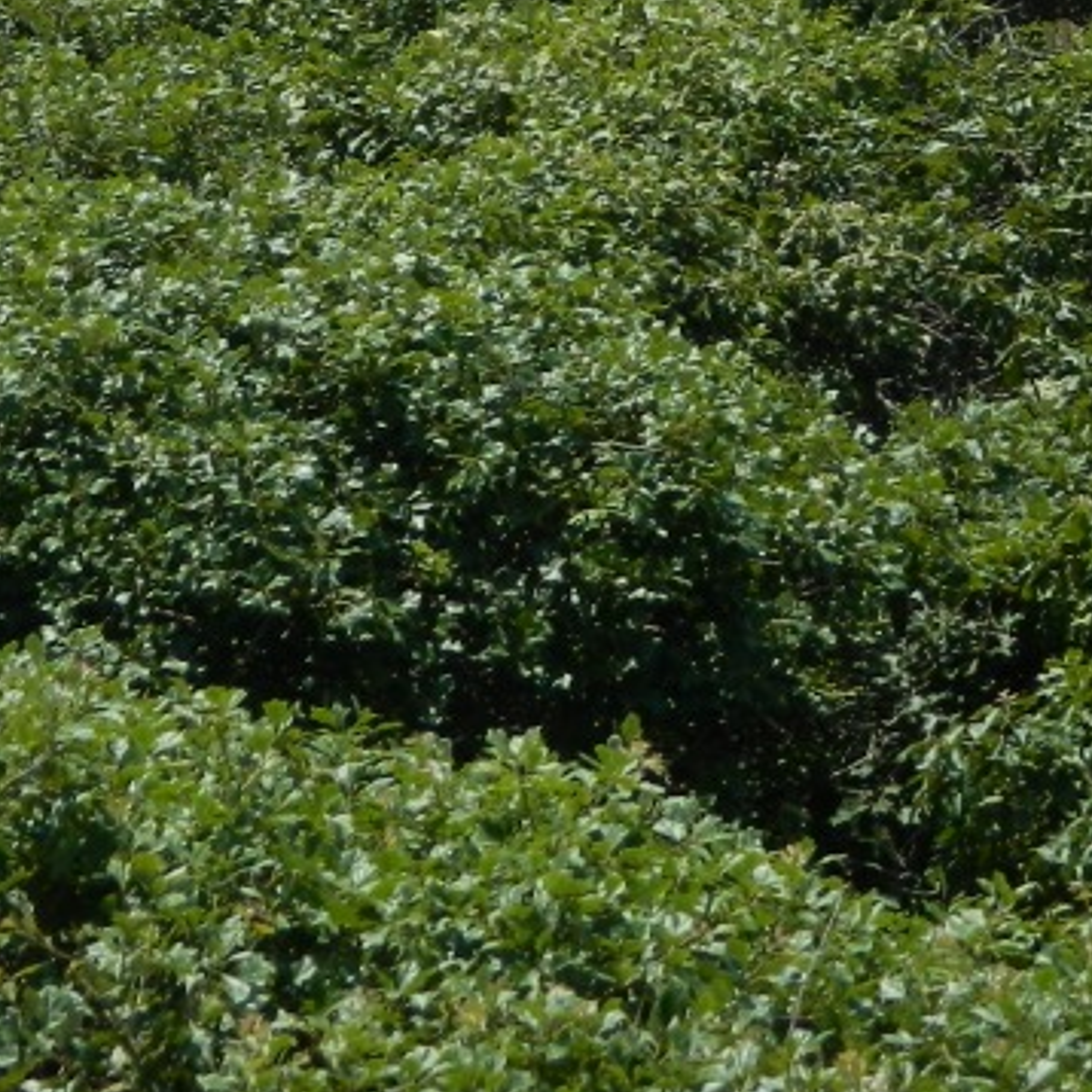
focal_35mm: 167
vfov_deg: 10.2
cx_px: 729
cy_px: -384
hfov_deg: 10.5
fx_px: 5960
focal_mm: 8.4
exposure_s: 1/800
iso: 80
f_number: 3.6
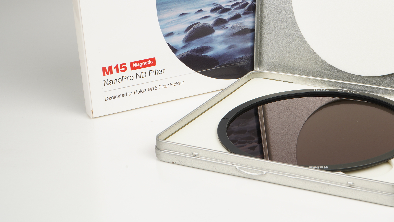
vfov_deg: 15.0
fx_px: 836
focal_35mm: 80
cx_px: 283
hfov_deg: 26.3
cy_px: 29
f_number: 18
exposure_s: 1/160
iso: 200
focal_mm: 52
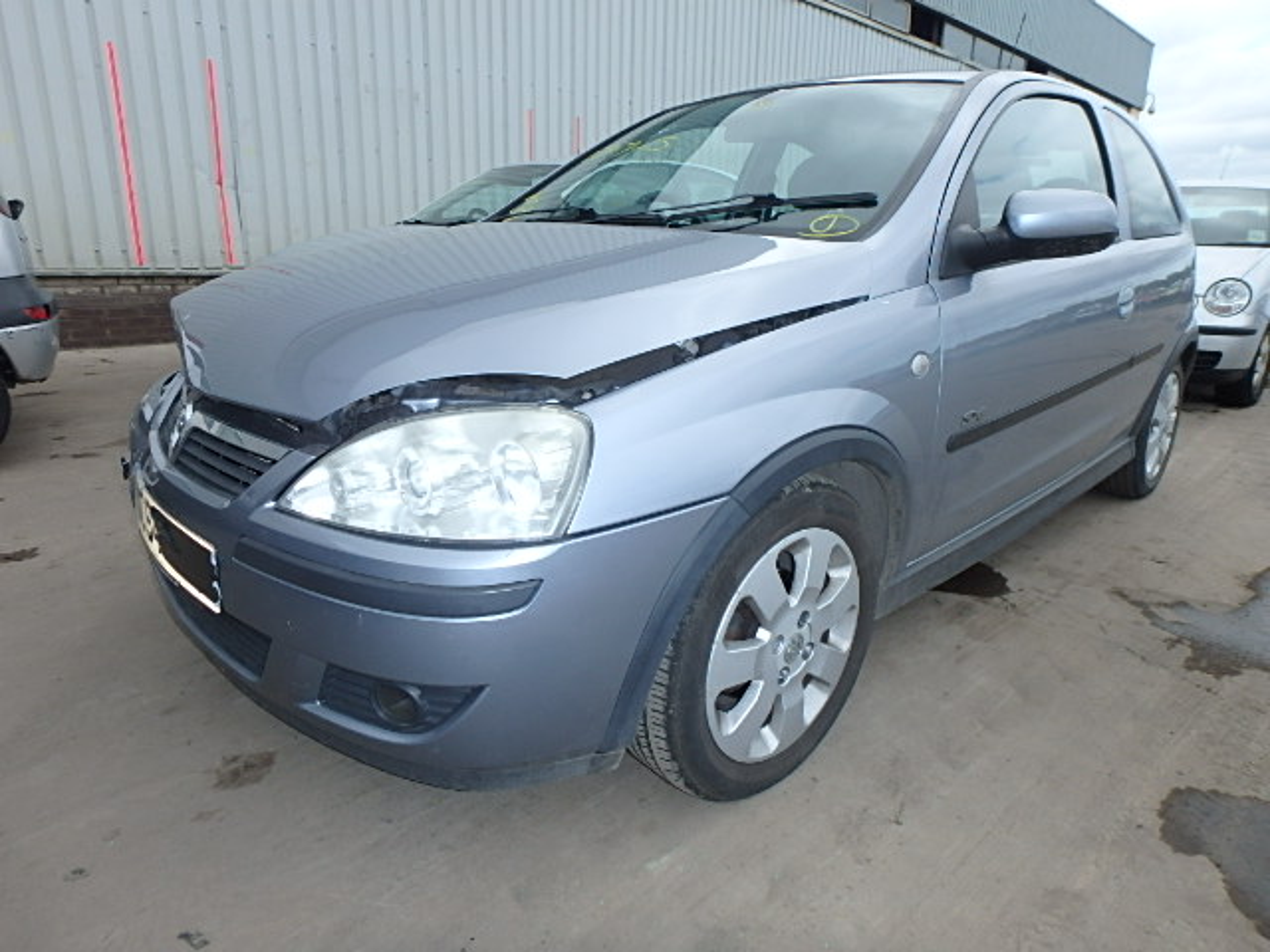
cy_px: 476
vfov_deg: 63.4
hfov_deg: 79.0
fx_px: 770
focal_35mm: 21
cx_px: 635
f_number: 3.5
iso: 125
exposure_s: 1/640
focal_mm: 3.7
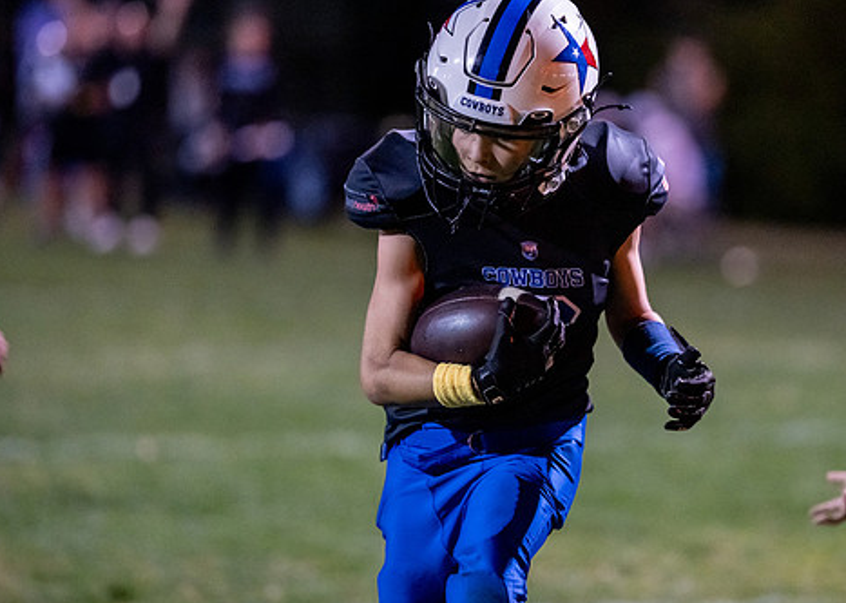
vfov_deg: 7.2
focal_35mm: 200
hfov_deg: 10.1
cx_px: 500
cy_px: 292
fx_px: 4803
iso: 4000
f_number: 1.8
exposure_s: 1/800
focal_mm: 135
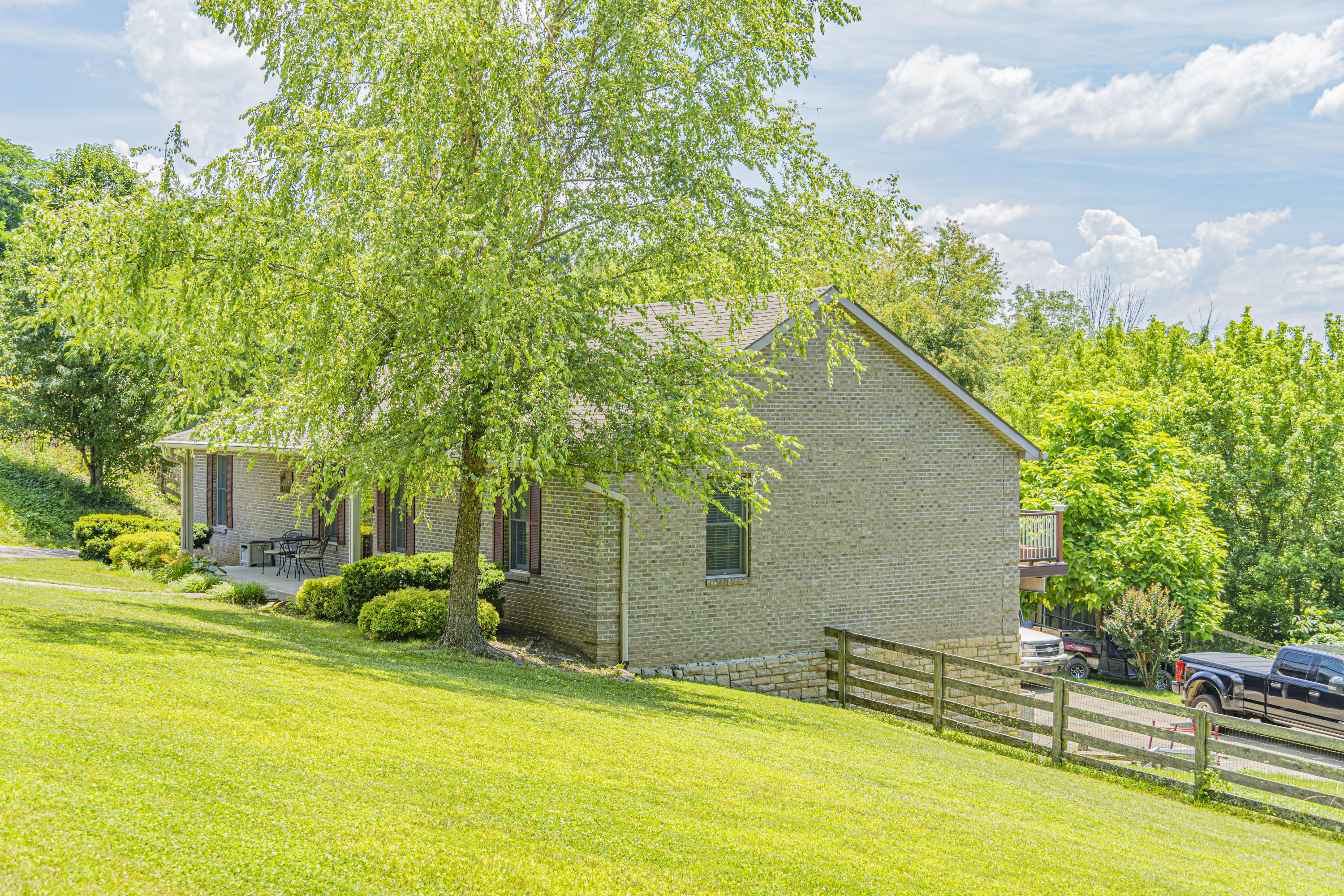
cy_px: 448
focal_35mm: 50
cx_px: 672
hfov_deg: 40.0
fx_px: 1848
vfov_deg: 27.3
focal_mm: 33
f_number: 5
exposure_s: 1/200
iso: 100
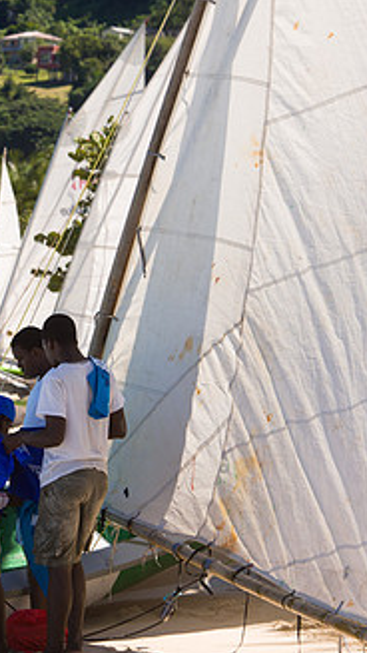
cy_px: 335
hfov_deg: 5.4
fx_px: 3857
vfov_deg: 9.7
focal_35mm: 223
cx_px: -104
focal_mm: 120
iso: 100
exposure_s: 1/320
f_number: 8
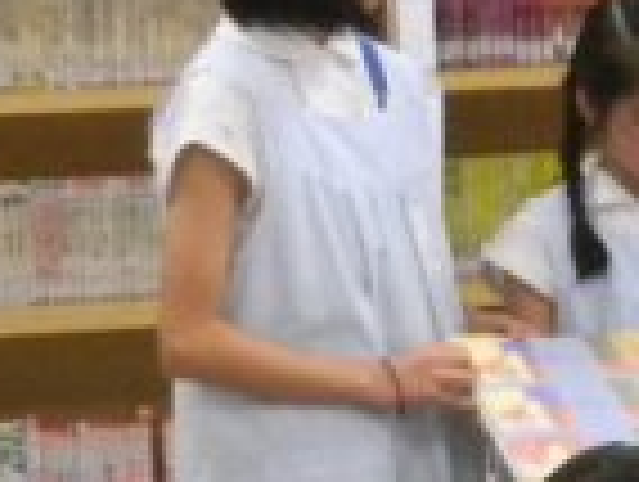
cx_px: 749
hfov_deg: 8.4
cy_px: 473
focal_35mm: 232
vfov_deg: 6.4
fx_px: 4290
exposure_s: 1/35.7
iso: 400
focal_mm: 8.3
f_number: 4.1
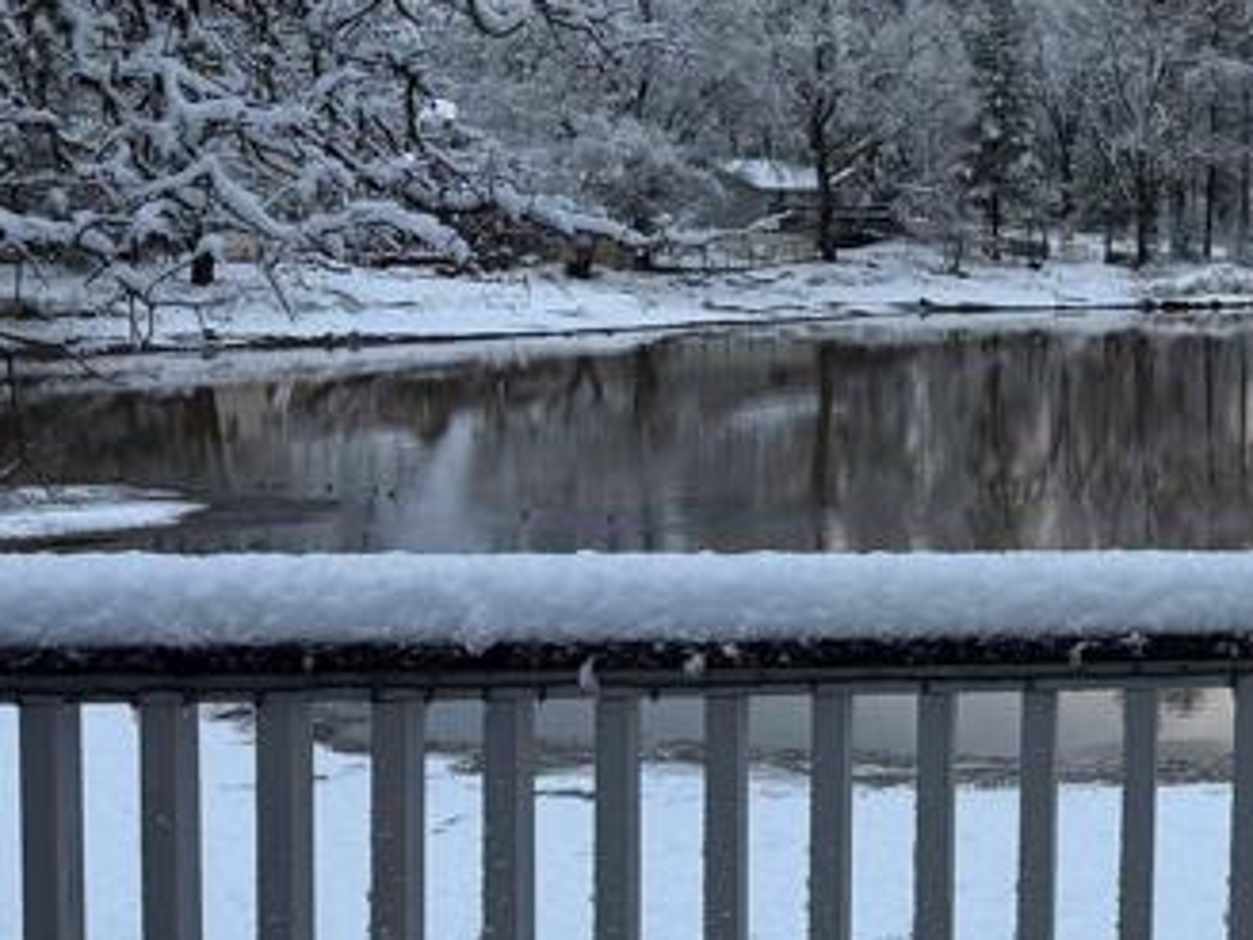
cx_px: 1922
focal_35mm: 75
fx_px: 2715
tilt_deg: -2.9
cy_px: 382
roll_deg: -1.6
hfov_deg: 21.5
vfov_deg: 19.6
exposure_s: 1/660
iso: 80
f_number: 1.78
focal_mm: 6.76
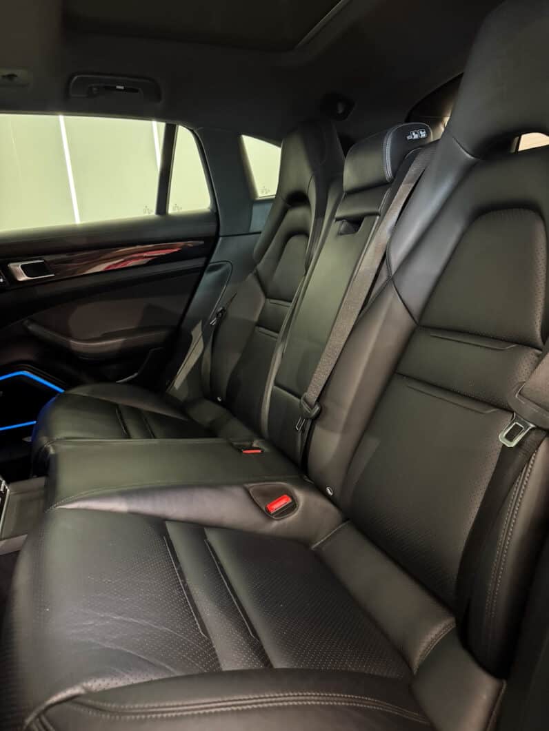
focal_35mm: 24
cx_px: 274
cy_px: 366
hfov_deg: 56.8
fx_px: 507
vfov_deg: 71.6
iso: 1250
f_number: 1.78
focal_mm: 6.76
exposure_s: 1/25
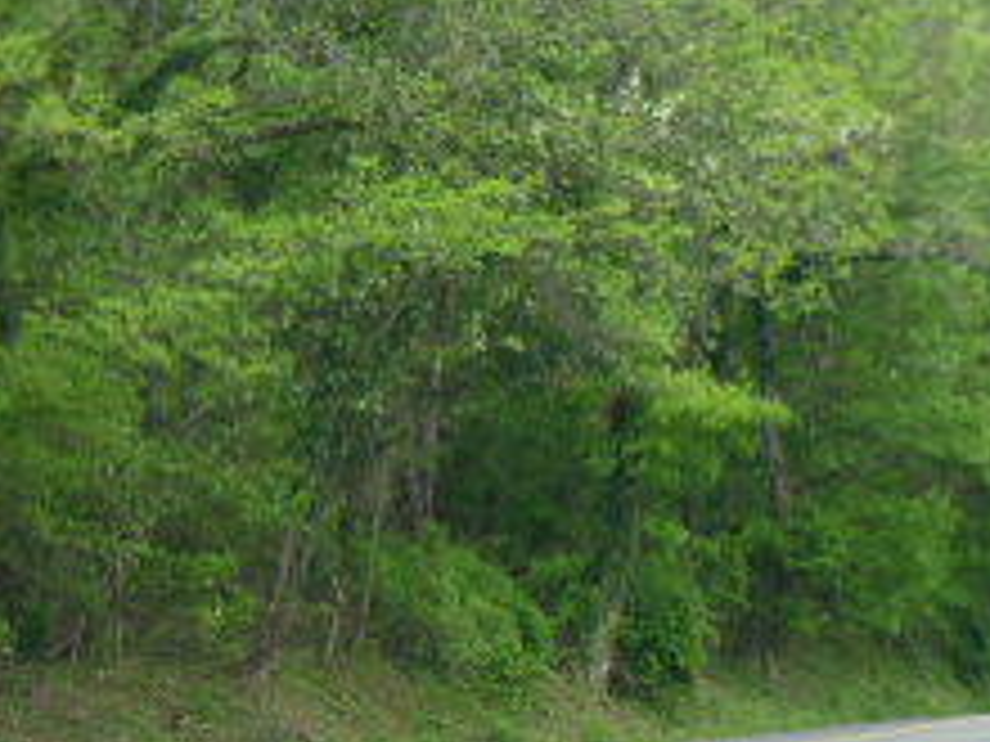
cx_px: 500
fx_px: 3575
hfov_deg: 15.8
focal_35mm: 125
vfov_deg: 11.8
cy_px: 675
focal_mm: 7.7
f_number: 3.8
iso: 125
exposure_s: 1/400
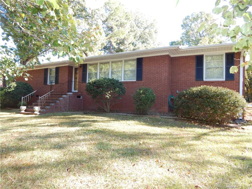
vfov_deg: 61.1
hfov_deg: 76.4
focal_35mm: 22
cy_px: 94
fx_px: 160
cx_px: 126
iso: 180
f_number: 3
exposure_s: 1/160
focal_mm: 4
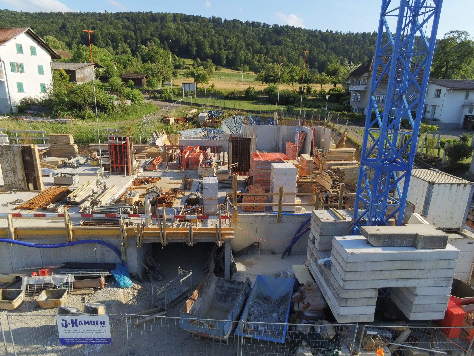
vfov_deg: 58.9
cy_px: 178
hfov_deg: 73.9
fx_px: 315
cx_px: 237
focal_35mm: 23
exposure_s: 1/522
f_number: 2.4
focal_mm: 4
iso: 100
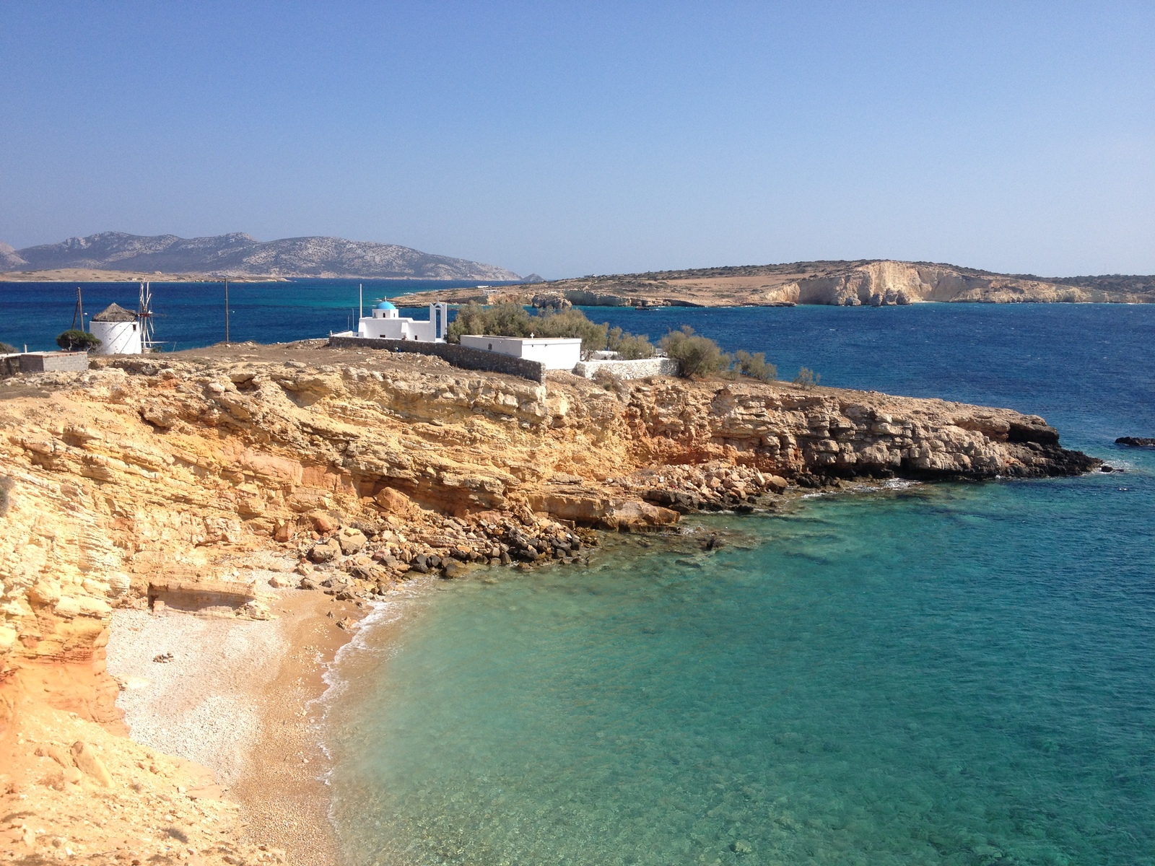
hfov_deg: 52.6
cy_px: 433
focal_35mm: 35
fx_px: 1168
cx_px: 578
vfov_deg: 40.7
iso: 50
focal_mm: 4.28
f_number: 2.4
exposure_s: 1/1905
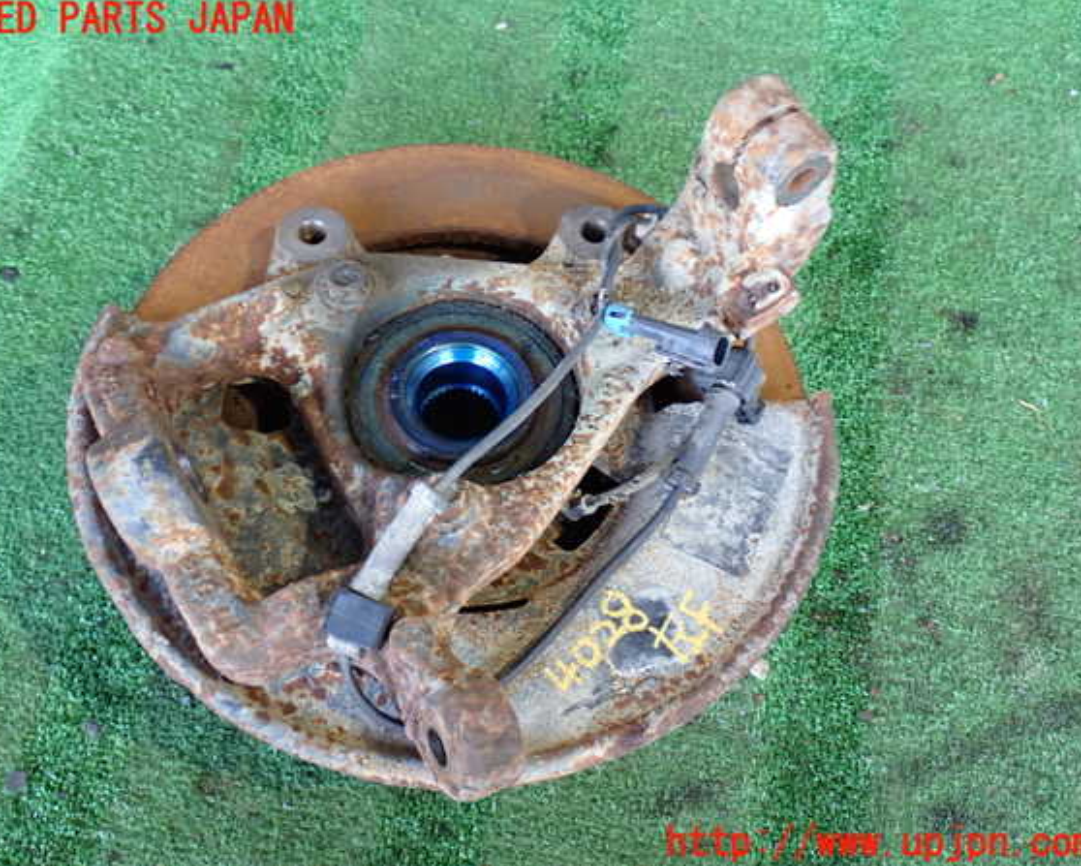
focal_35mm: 43
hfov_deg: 42.9
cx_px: 523
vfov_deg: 34.9
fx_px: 1376
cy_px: 432
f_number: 2.8
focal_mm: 7.31
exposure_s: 1/40
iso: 400
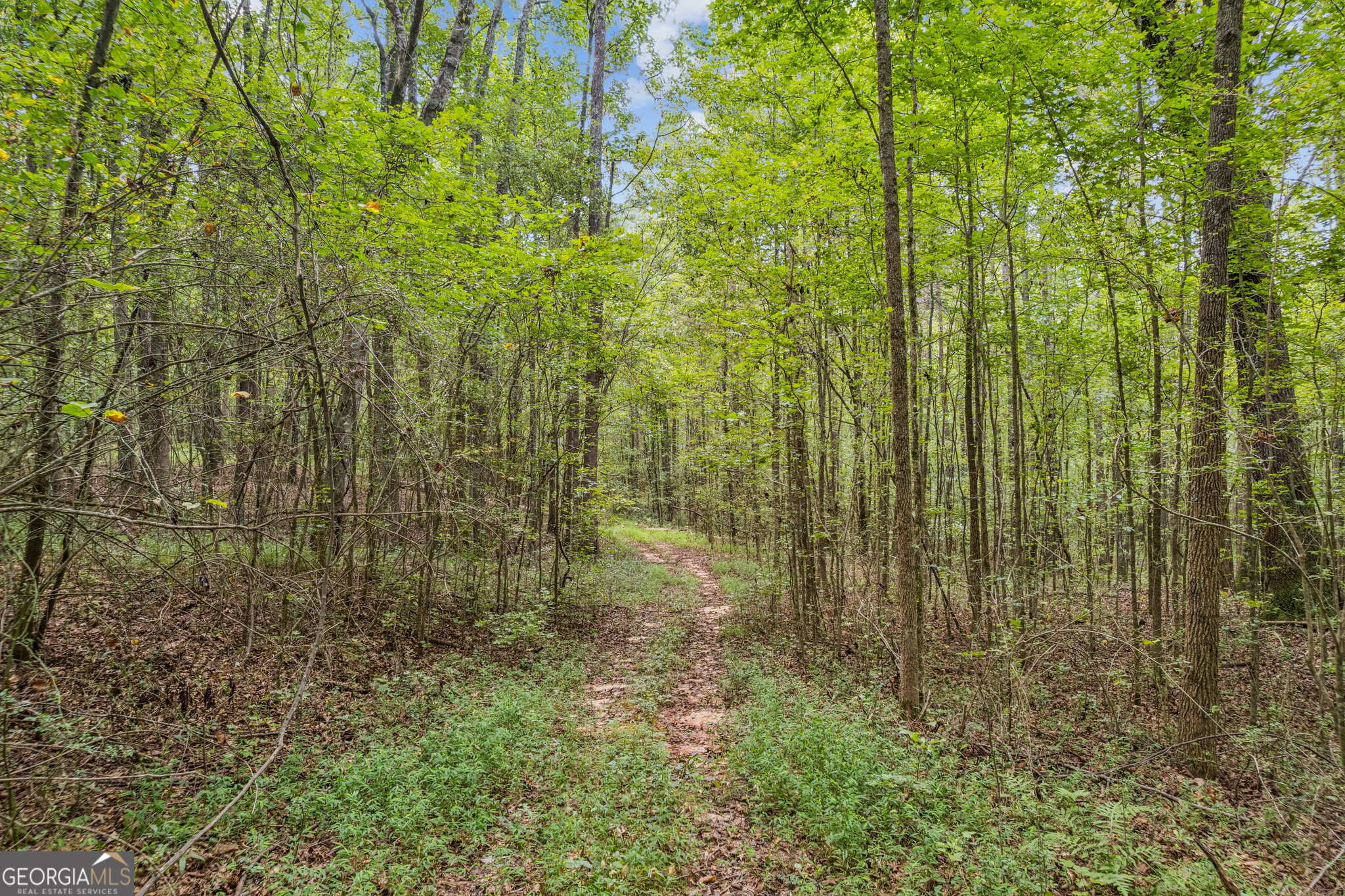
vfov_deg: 57.2
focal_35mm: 22
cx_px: 672
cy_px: 448
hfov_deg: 78.6
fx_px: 822
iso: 100
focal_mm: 8.38
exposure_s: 1/40
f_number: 2.8
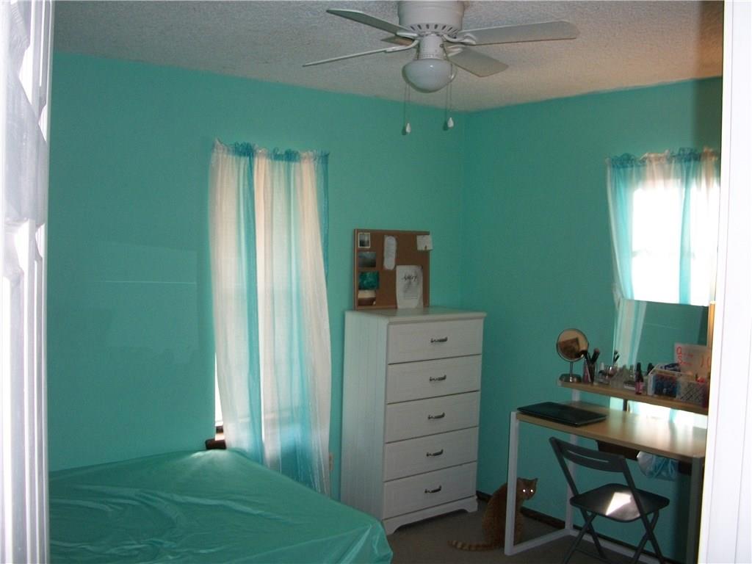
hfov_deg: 52.6
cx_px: 376
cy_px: 282
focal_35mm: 35
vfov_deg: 40.7
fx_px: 760
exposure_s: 1/30
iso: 160
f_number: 3.1
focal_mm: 6.3
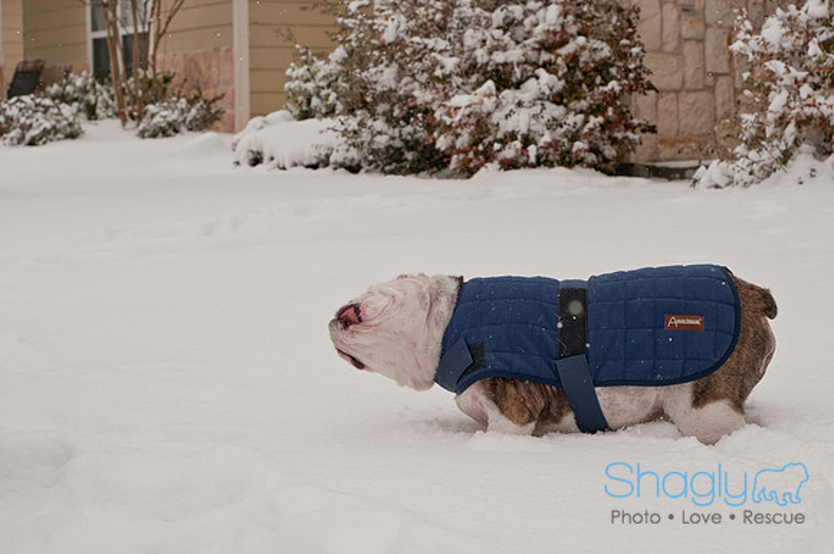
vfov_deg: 18.1
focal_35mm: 75
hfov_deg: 27.0
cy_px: 277
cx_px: 417
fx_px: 1735
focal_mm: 50
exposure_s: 1/1600
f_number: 5.6
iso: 200
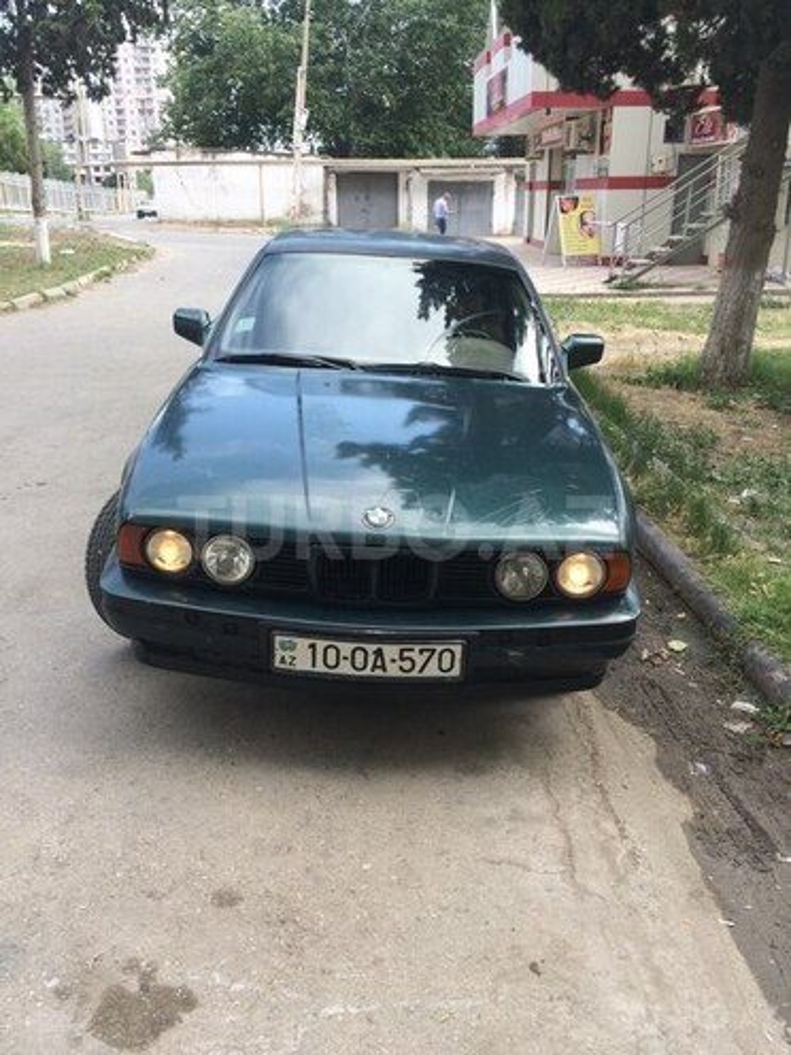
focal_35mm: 29
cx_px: 396
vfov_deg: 61.7
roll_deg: +2.2
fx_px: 884
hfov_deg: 48.2
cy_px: 528
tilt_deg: -20.4
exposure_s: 1/380
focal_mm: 4.15
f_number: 2.2
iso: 32
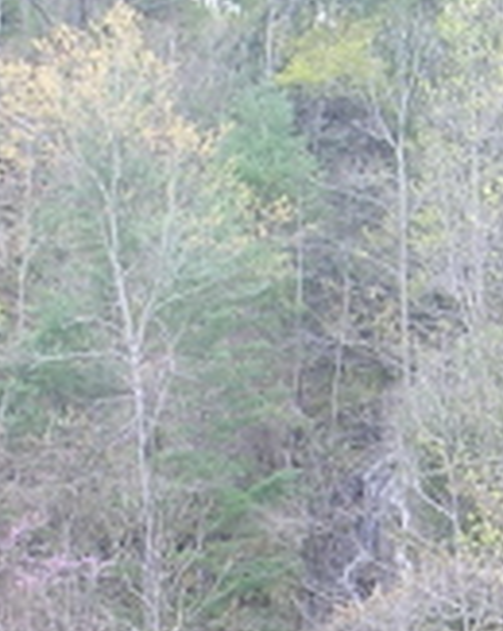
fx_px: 2722
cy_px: 623
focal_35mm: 146
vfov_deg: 13.1
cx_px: 360
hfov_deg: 10.5
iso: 50
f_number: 2.8
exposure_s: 1/69.4
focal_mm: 5.8
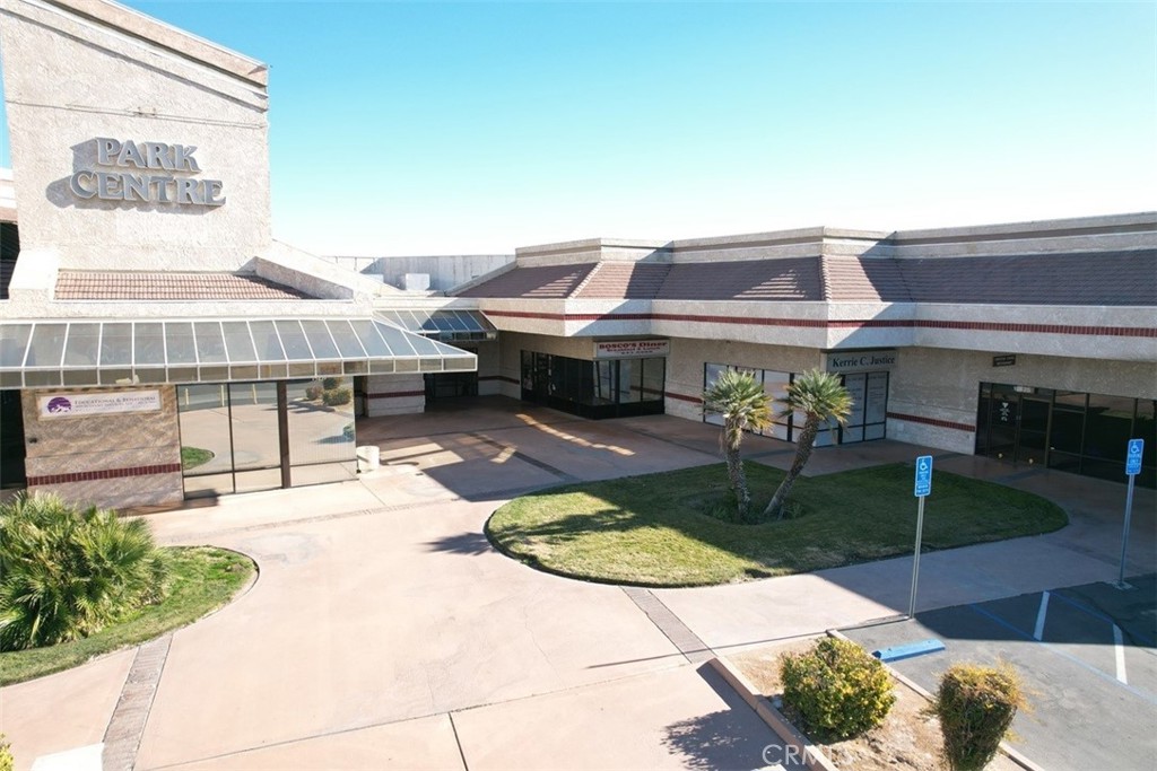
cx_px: 578
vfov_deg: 57.2
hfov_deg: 78.6
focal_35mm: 22
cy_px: 386
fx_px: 707
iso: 100
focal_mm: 8.38
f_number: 2.8
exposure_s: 1/160
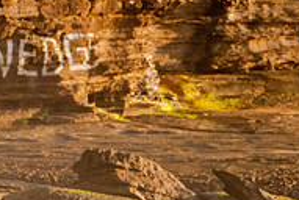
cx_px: 96
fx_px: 15472
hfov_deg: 1.1
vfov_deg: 0.7
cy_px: 312
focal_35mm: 1860
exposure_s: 1/2000
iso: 720
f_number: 5.6
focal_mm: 500
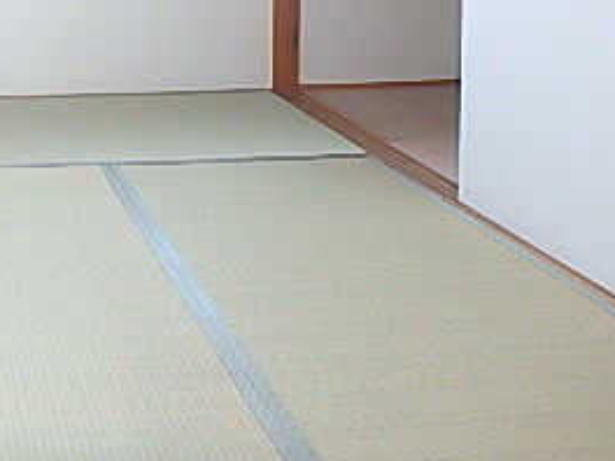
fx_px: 906
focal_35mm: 51
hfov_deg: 33.2
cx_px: -44
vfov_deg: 25.9
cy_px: -75
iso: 320
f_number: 3.5
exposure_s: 1/30
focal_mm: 3.7
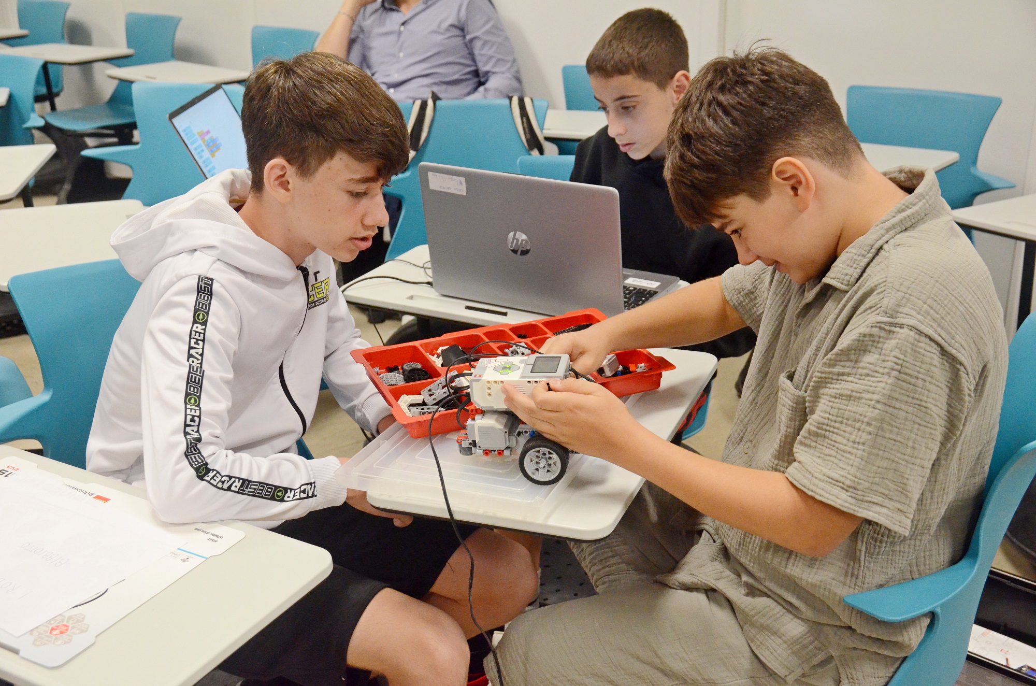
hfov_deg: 46.5
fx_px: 1206
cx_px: 518
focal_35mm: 42
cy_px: 343
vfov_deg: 31.7
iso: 2500
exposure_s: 1/100
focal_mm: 28
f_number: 5
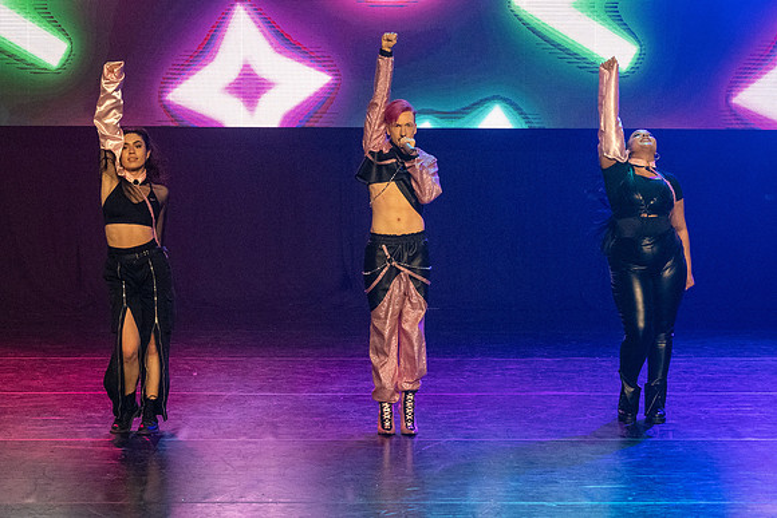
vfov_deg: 13.2
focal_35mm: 104
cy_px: 301
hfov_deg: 19.7
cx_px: 341
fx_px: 2239
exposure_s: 1/160
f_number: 4
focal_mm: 58
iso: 5000
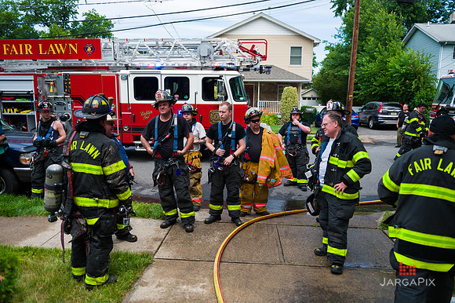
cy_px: 152
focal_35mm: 26
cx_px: 228
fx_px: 328
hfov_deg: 69.4
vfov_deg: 49.5
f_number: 3.2
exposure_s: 1/2000
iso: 200
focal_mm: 26
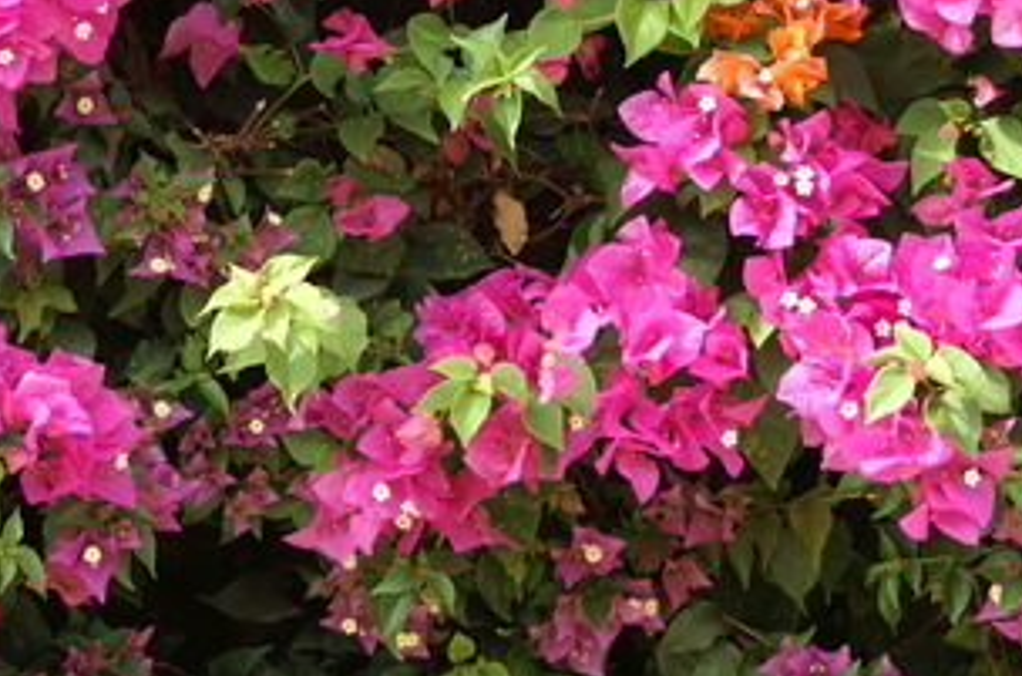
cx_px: 555
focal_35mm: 200
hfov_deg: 10.3
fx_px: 5660
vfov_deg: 6.8
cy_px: 160
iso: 125
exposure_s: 1/160
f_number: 4.5
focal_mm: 75
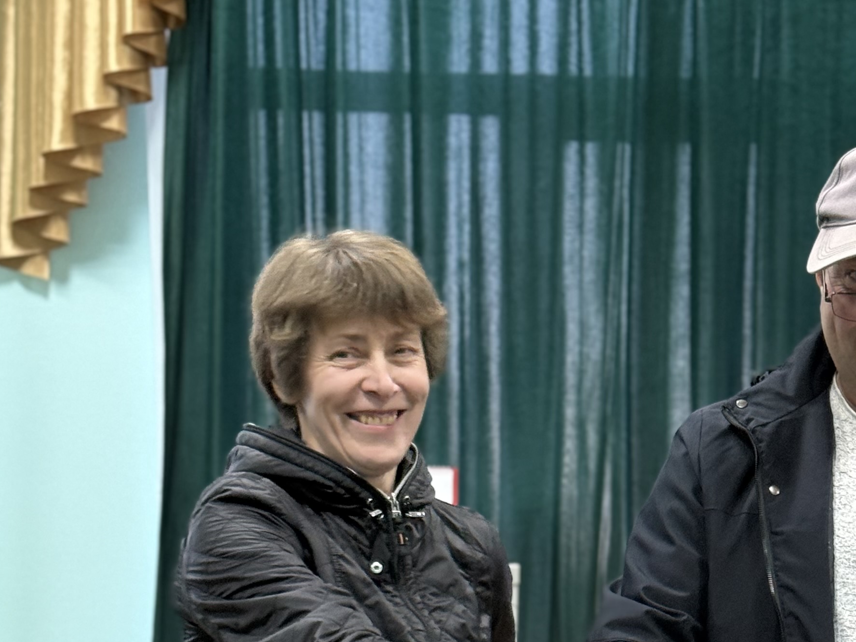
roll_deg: -1.7
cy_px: 762
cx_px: 629
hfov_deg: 17.9
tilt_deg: -2.1
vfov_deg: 13.2
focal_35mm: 109
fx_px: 2695
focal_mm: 6.76
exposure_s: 1/33
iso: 250
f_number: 1.78
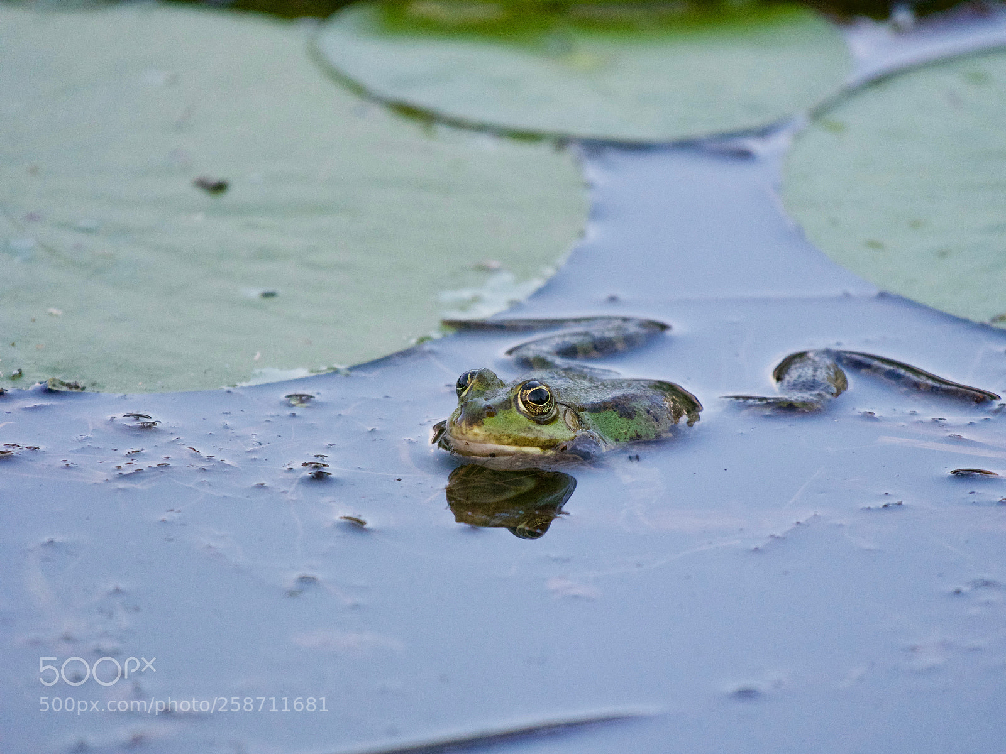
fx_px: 23249
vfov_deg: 1.9
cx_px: 503
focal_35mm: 800
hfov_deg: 2.5
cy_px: 377
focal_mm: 400
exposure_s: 1/640
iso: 2500
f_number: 6.3
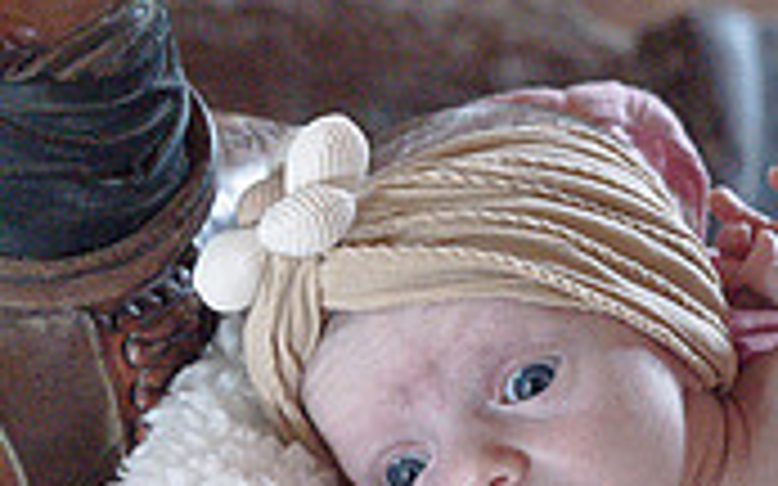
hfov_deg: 13.3
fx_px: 3328
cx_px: 612
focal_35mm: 157
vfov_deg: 8.2
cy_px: 628
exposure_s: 1/160
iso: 12800
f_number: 4.5
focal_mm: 46
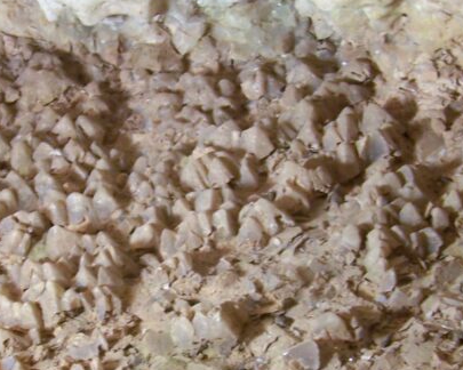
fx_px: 1151
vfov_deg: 18.3
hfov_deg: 22.5
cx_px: 112
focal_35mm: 84
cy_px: 228
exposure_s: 1/15
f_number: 2.7
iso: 160
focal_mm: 5.6
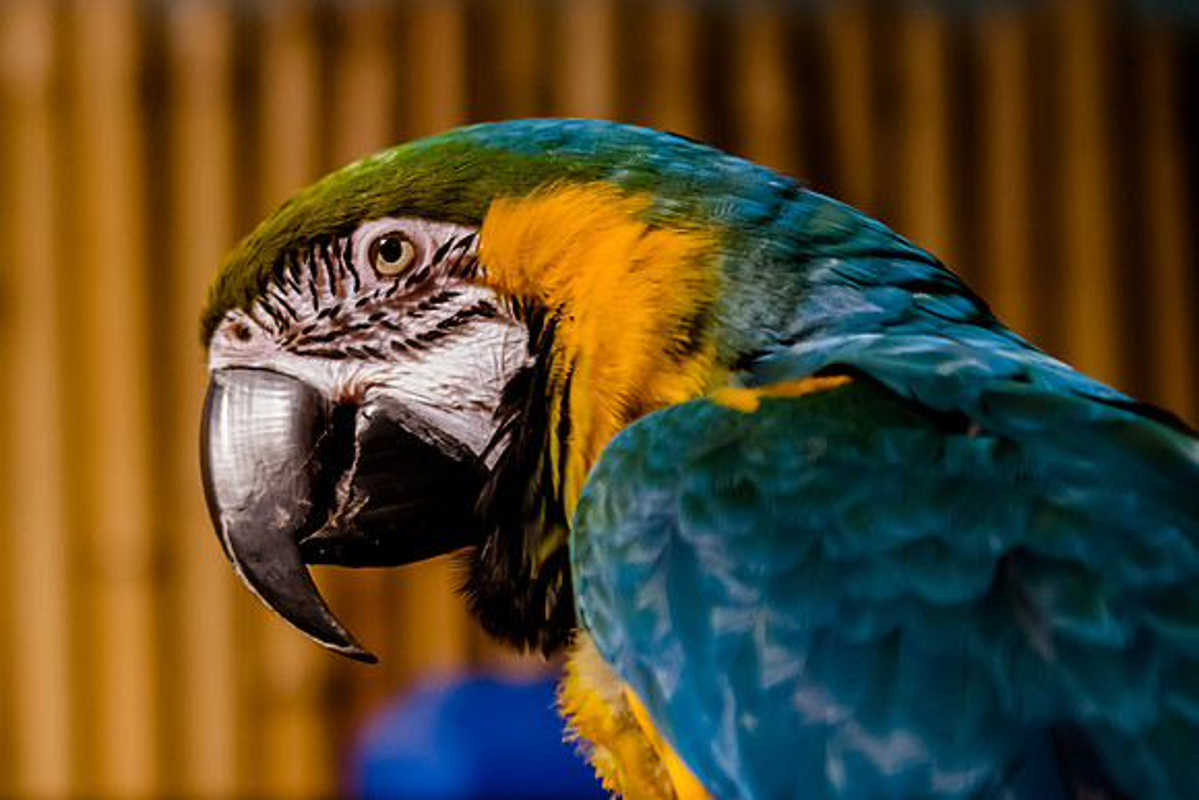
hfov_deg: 14.5
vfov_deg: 9.9
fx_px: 4639
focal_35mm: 139
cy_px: 283
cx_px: 44
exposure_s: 1/250
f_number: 3.2
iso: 1600
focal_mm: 70
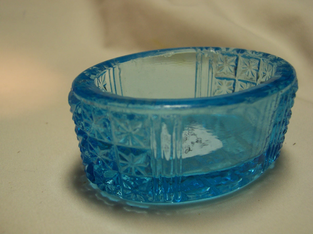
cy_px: 117
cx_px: 156
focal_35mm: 37
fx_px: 335
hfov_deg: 50.1
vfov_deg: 38.7
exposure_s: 1/90
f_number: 2.8
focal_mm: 5.6
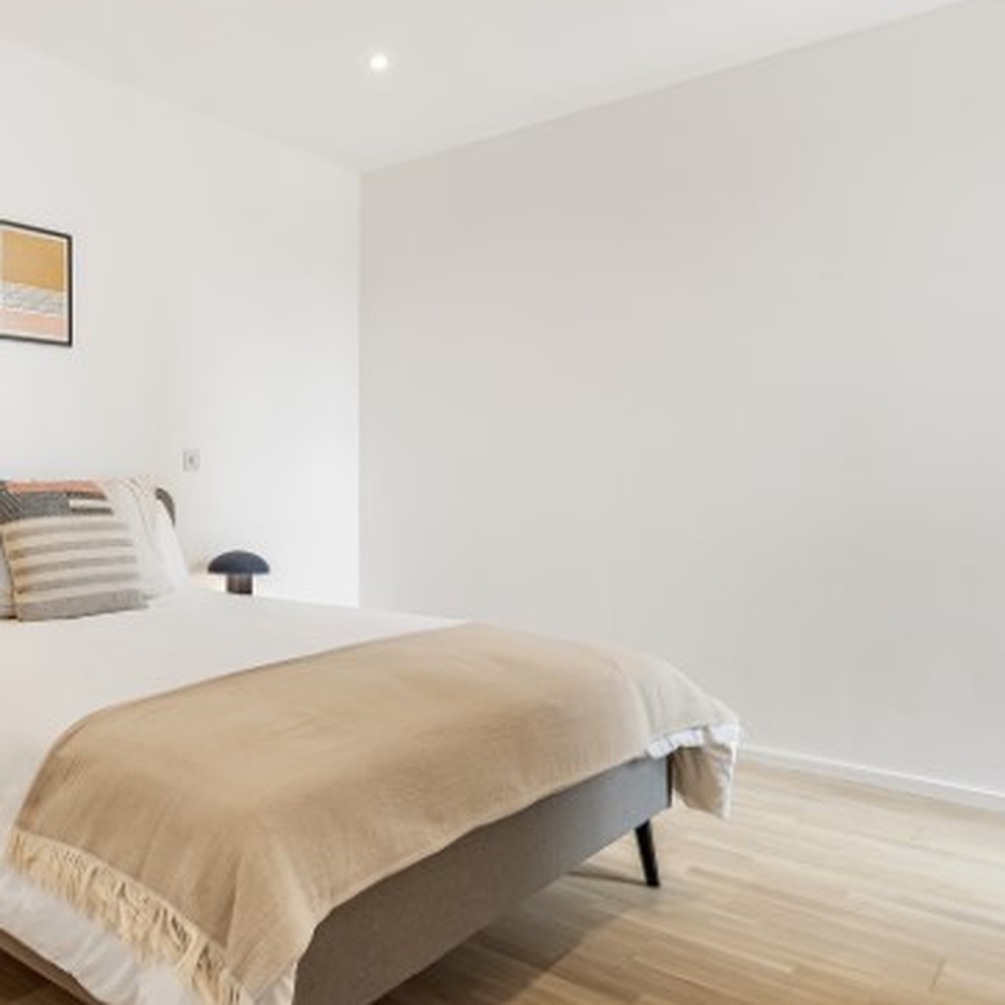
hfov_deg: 56.9
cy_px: 497
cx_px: 287
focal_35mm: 27
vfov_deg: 59.1
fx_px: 887
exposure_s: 1/10
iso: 320
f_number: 10
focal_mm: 16
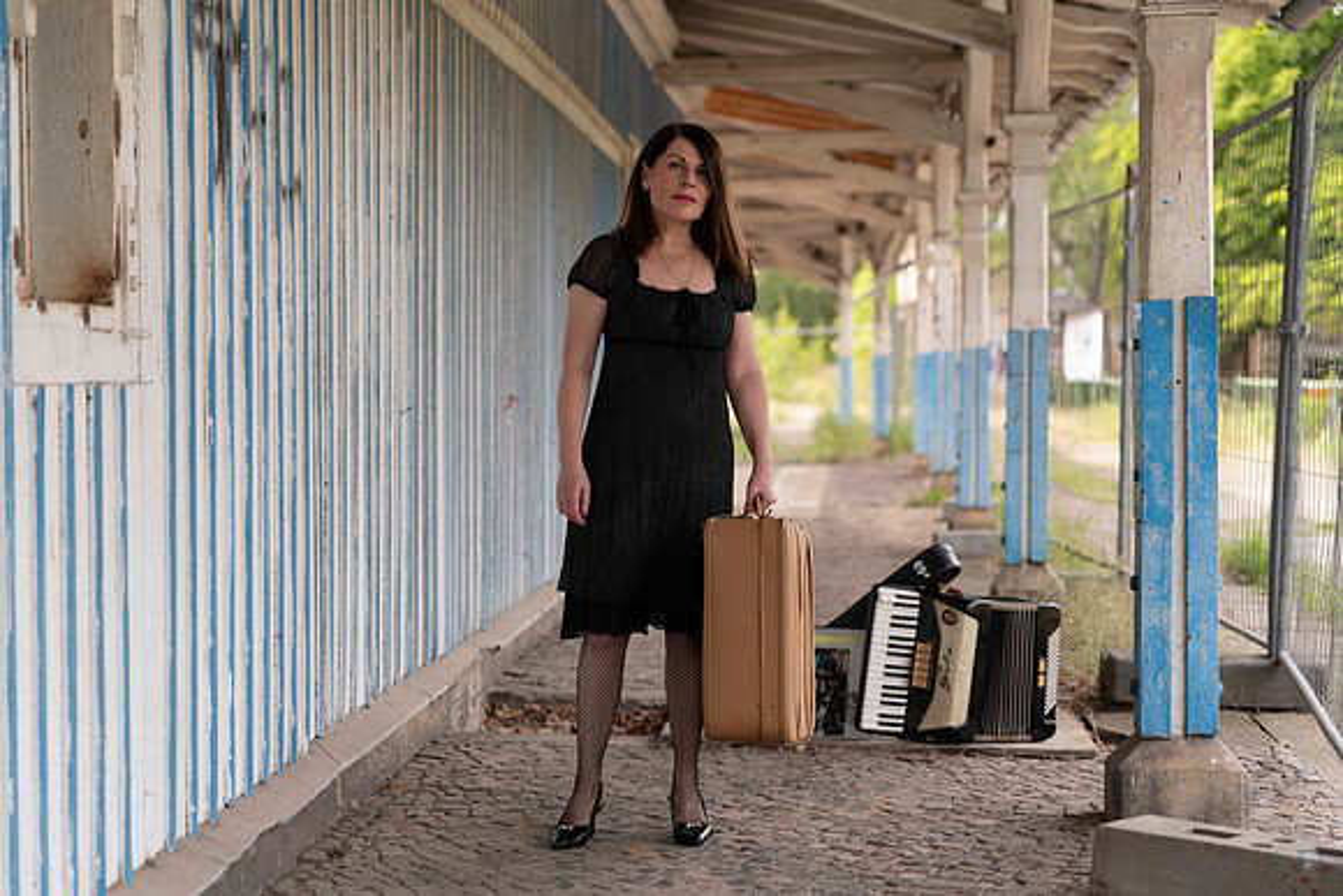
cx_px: 672
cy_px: 448
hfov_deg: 27.8
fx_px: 2713
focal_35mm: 73
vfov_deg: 18.8
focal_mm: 70
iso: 72
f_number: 2.8
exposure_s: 1/160
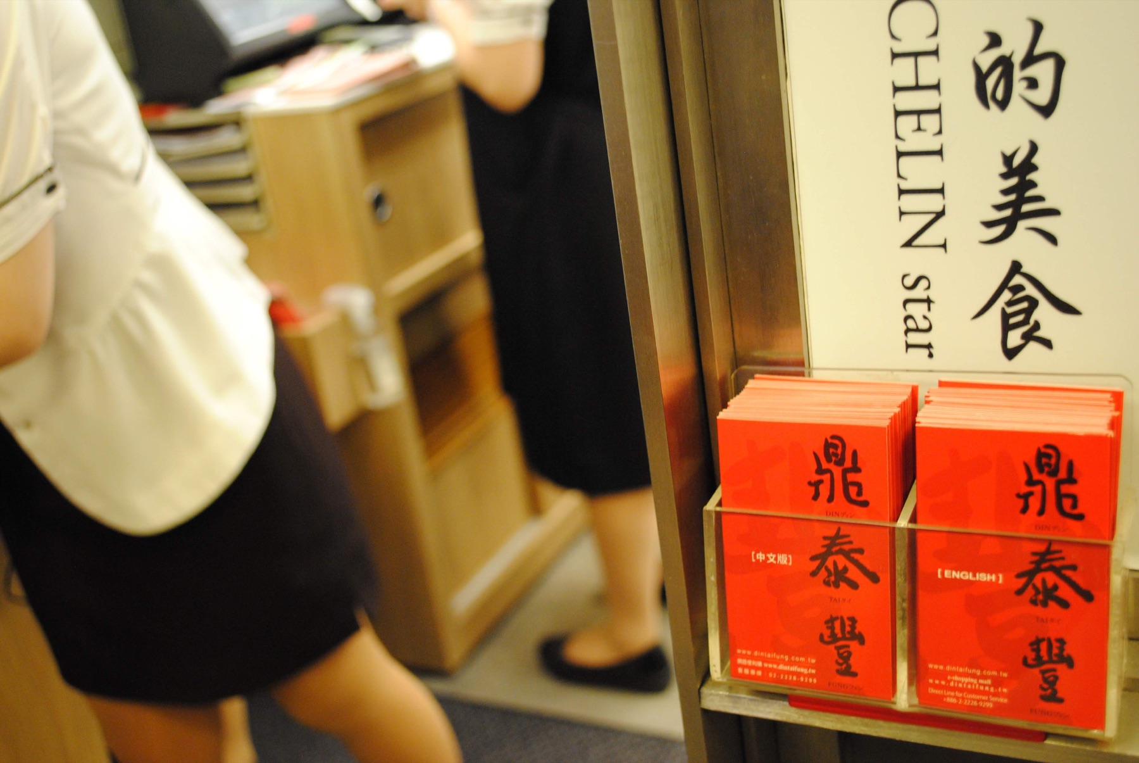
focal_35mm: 42
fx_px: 1330
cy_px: 382
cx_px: 570
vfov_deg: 32.0
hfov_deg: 46.3
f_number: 4.5
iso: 800
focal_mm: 28
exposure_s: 1/15
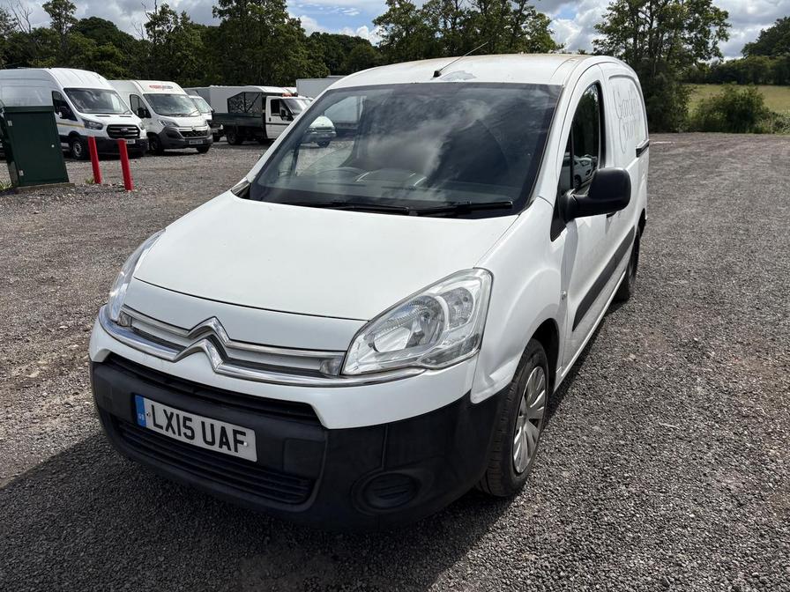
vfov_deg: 53.1
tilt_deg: -10.0
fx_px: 593
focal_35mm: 26
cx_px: 395
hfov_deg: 67.3
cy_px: 296
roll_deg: +3.7
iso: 50
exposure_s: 1/7813
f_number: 1.6
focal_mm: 5.96
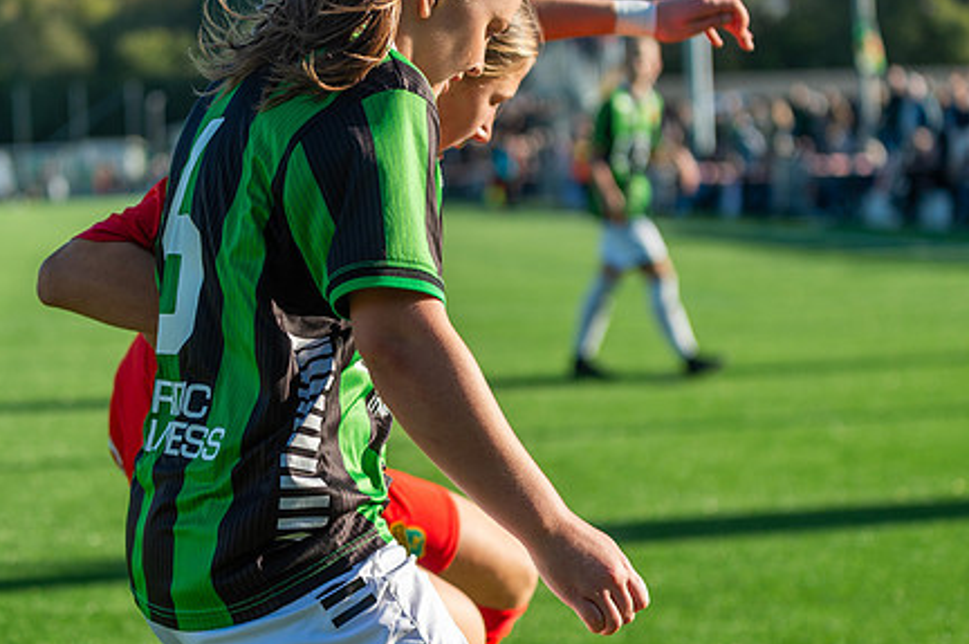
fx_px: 2527
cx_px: 363
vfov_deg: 14.5
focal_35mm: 94
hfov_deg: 21.7
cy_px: 280
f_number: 3.2
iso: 220
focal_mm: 70
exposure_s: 1/2000
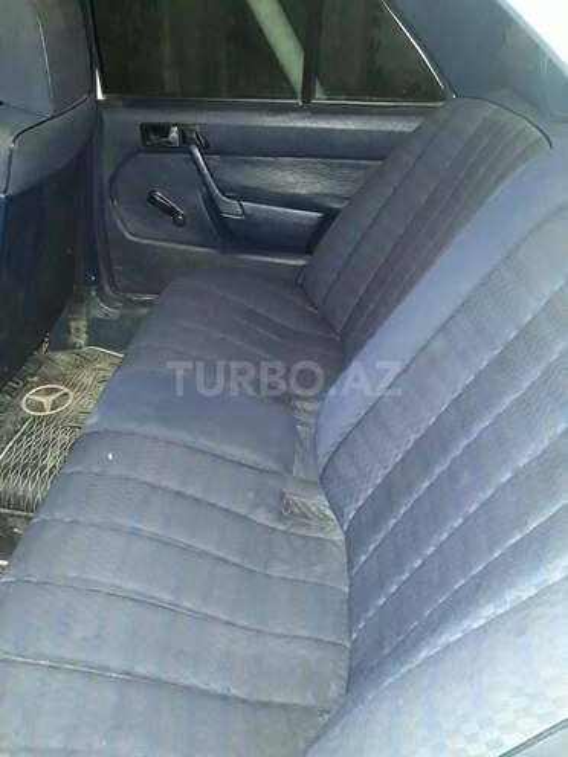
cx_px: 284
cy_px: 378
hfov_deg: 51.4
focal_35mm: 27
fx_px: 591
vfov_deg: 65.3
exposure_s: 1/17
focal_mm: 3.6
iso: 640
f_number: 1.9
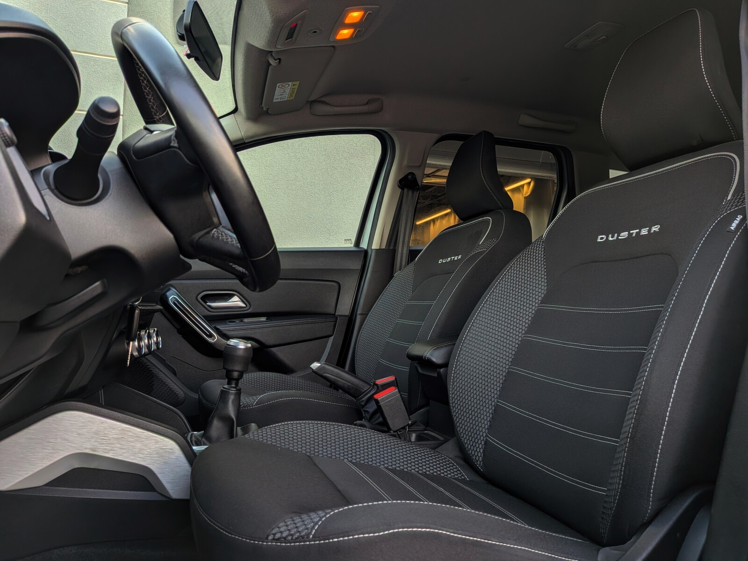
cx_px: 374
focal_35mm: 24
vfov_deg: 56.8
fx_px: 519
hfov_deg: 71.6
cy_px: 280
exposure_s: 1/906
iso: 30
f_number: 1.7
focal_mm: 4.53
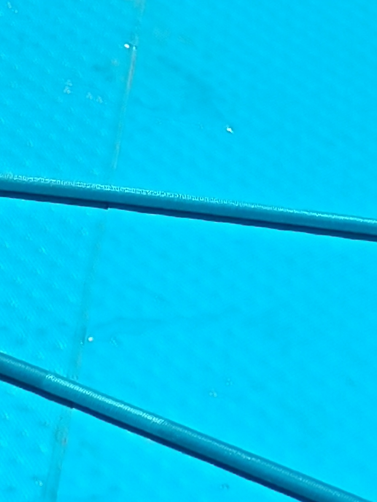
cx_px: 38
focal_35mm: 152
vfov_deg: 12.9
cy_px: 83
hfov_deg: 9.7
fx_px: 2208
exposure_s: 1/761
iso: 100
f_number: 4
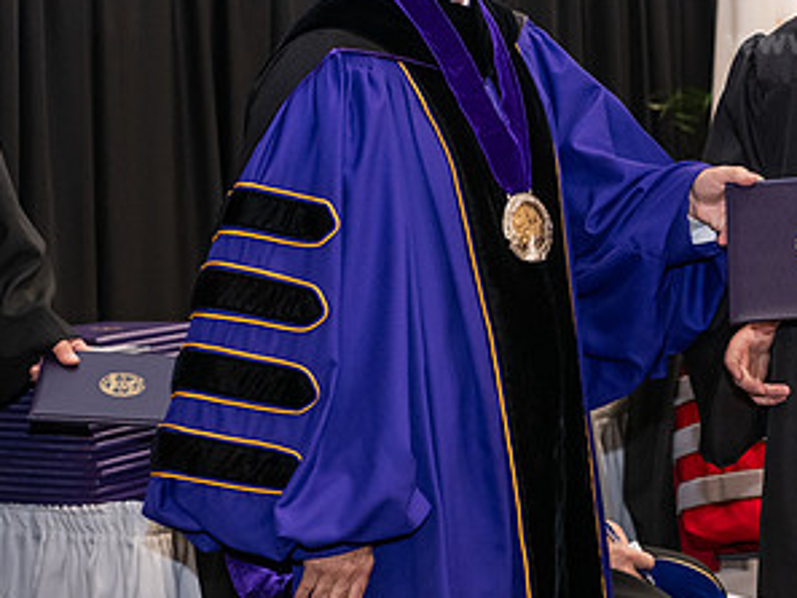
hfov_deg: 15.8
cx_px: 604
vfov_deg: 11.9
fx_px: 2856
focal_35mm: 124
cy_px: 98
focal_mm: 66
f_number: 5
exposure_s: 1/125
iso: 2500
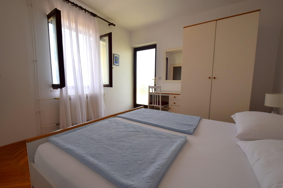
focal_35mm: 15
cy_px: 94
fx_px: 118
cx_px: 142
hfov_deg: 100.4
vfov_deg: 77.3
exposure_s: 1/200
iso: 400
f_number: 7.1
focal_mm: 10
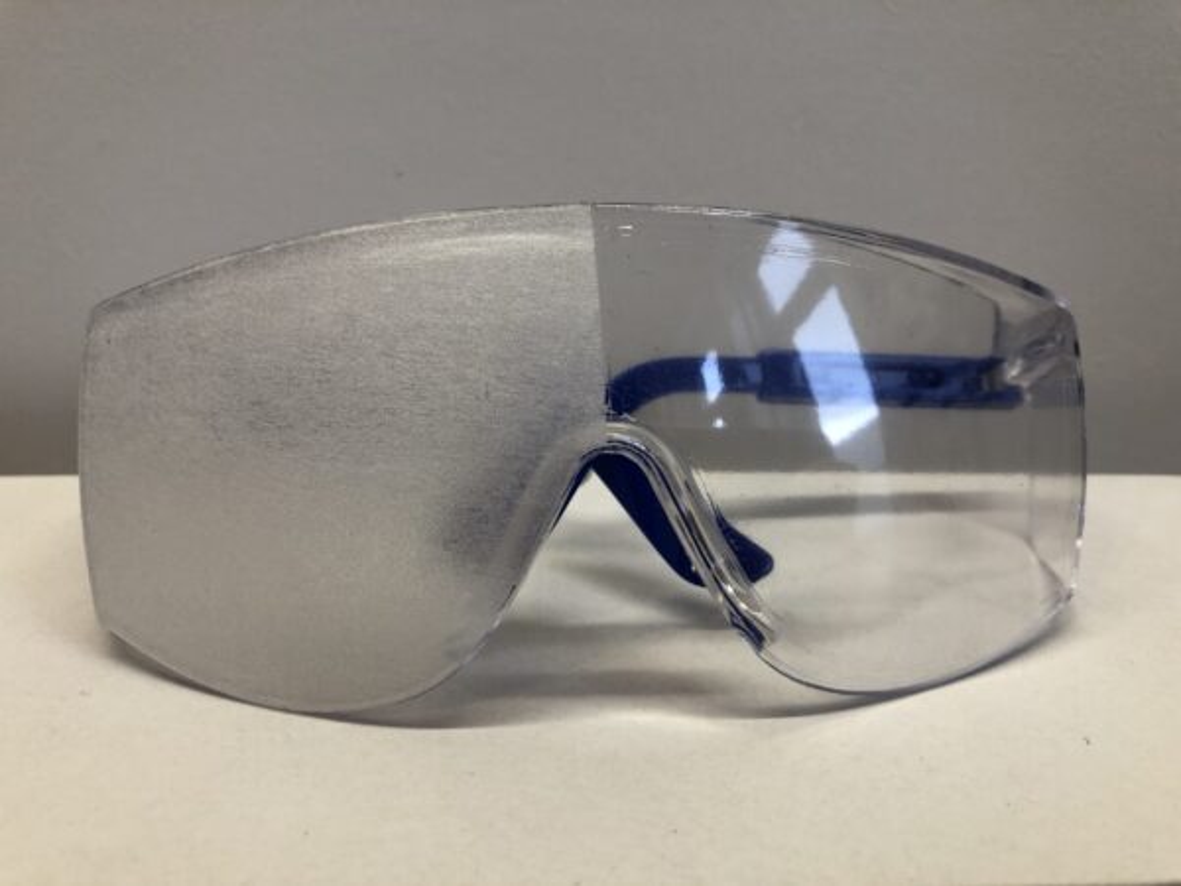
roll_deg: -1.3
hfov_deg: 63.4
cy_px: 443
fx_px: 955
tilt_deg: -18.9
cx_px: 590
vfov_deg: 49.7
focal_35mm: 28
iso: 32
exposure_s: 1/100
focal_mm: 3.99
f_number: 1.8
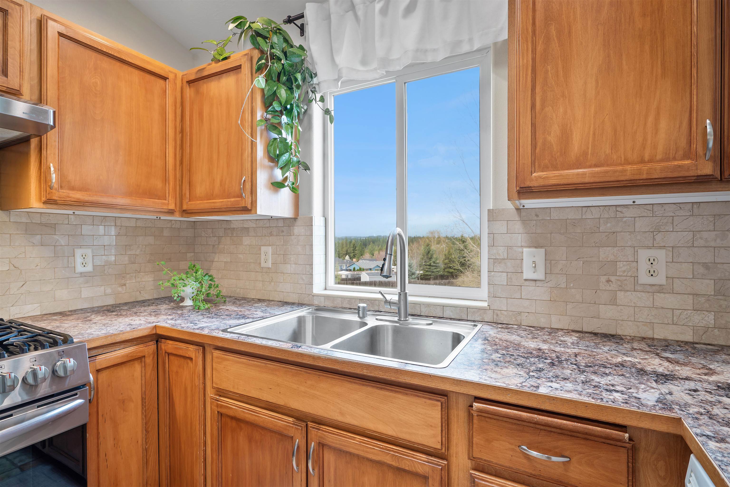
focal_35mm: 18
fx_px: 355
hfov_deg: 91.6
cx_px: 365
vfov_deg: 68.9
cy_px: 244
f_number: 8
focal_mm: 17.5
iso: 100
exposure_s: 1/1.25
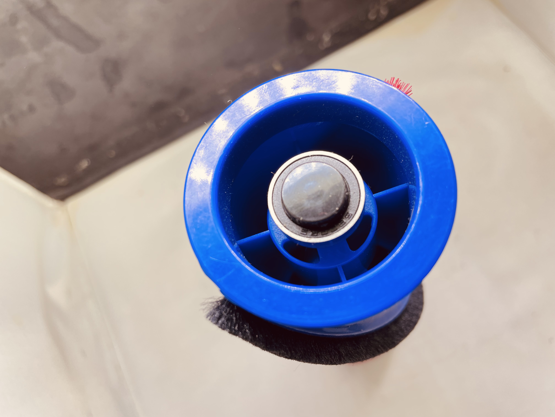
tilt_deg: -68.3
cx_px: 278
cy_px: 208
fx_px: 417
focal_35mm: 26
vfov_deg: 53.1
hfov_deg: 67.3
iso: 32
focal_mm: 4.2
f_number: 1.6
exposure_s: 1/119
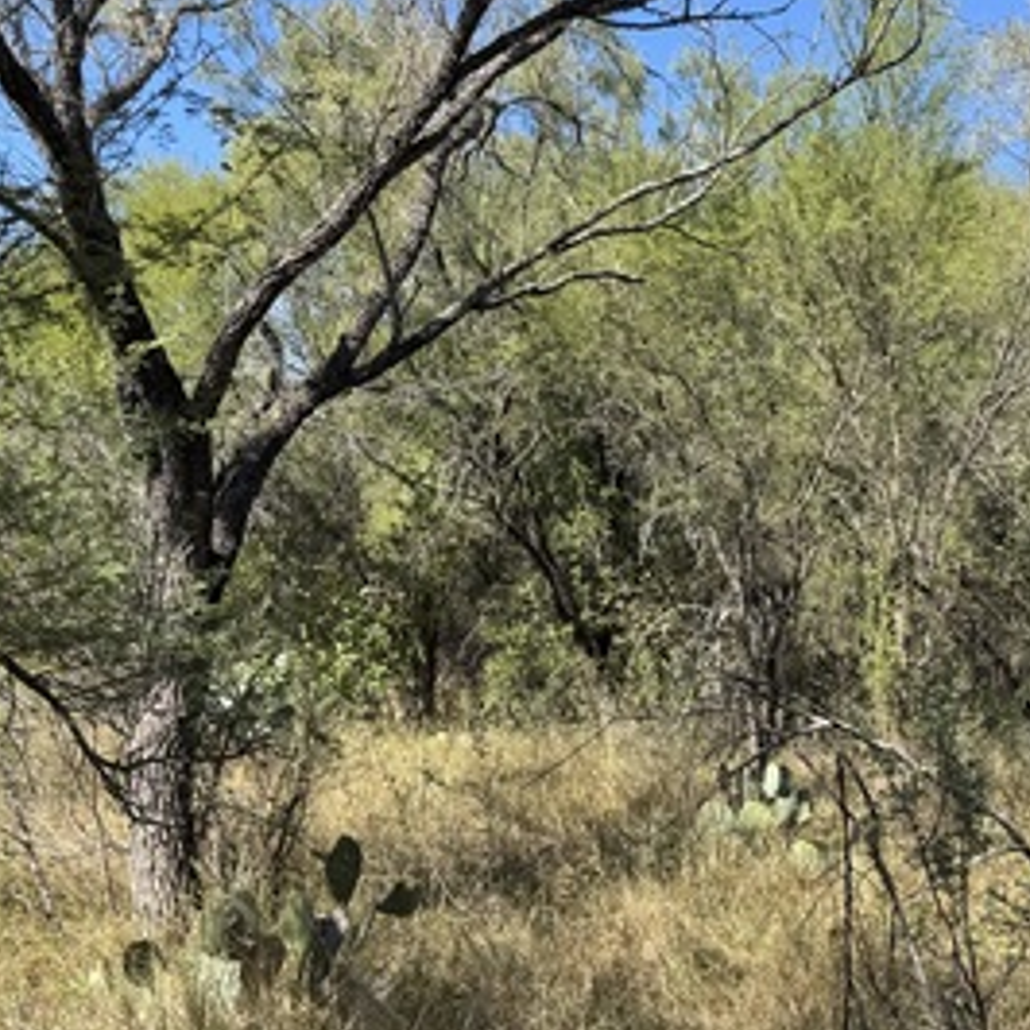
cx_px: 759
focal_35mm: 51
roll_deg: -1.7
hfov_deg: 32.8
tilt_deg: -0.9
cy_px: 666
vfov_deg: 33.2
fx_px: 1717
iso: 80
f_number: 1.78
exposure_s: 1/1869
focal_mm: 6.76
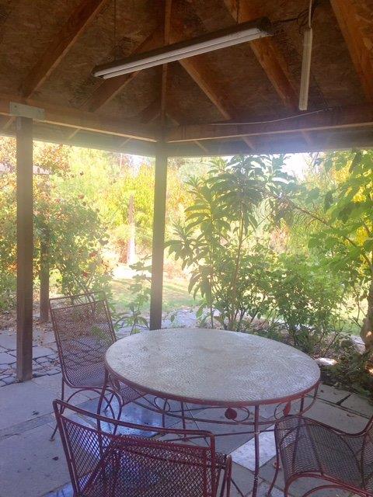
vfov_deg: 61.7
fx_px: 417
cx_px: 186
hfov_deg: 48.2
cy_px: 248
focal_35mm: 29
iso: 25
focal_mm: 4.15
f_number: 2.2
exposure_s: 1/297
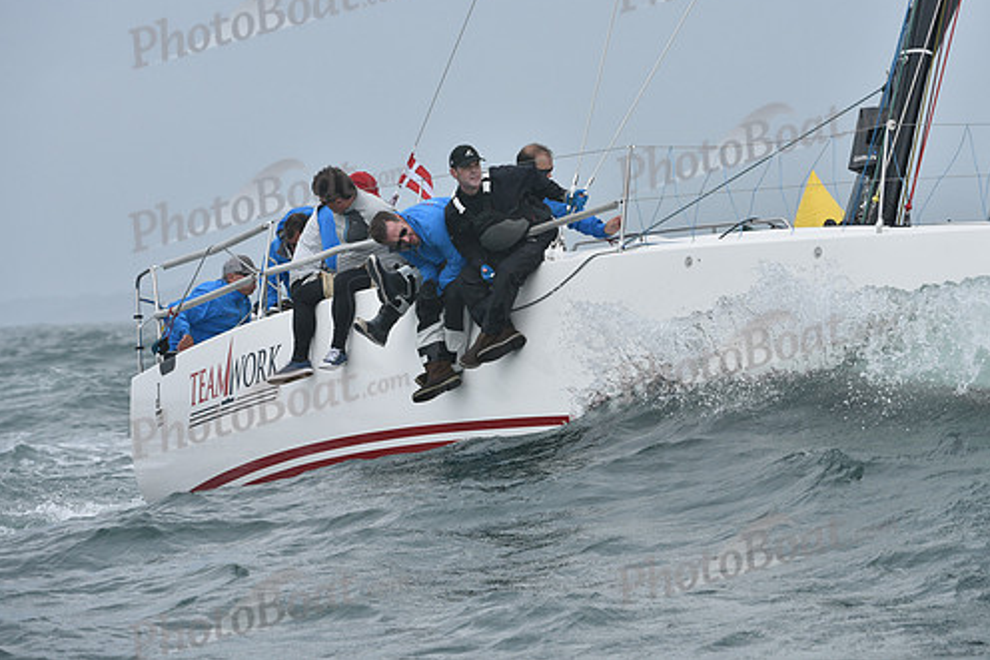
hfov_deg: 6.5
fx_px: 8692
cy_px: 276
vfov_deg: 4.4
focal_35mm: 316
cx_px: 515
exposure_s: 1/1000
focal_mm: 270
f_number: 7.1
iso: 320
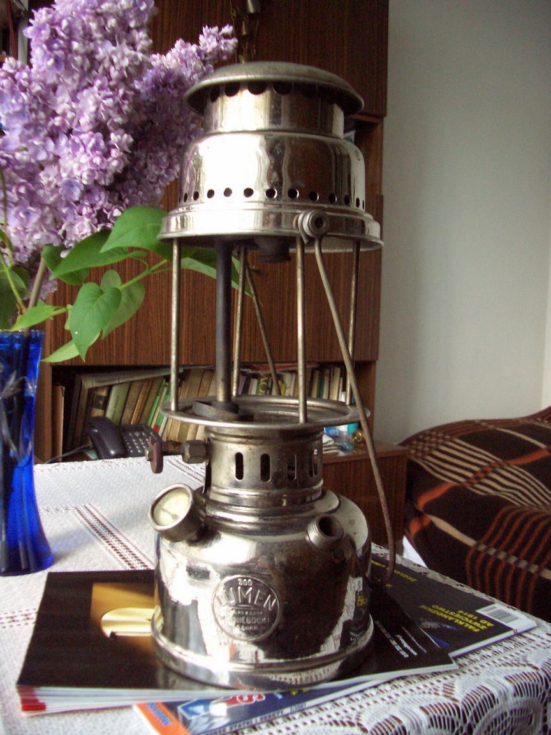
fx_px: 743
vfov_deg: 52.6
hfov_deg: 40.7
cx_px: 276
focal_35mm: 35
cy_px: 368
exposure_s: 1/50
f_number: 2.6
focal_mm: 5.8
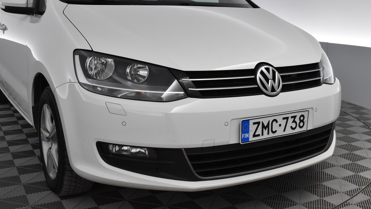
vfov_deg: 28.0
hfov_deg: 47.8
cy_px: 90
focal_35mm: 43
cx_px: 186
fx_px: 418
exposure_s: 1/200
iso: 3200
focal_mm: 27
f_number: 7.1
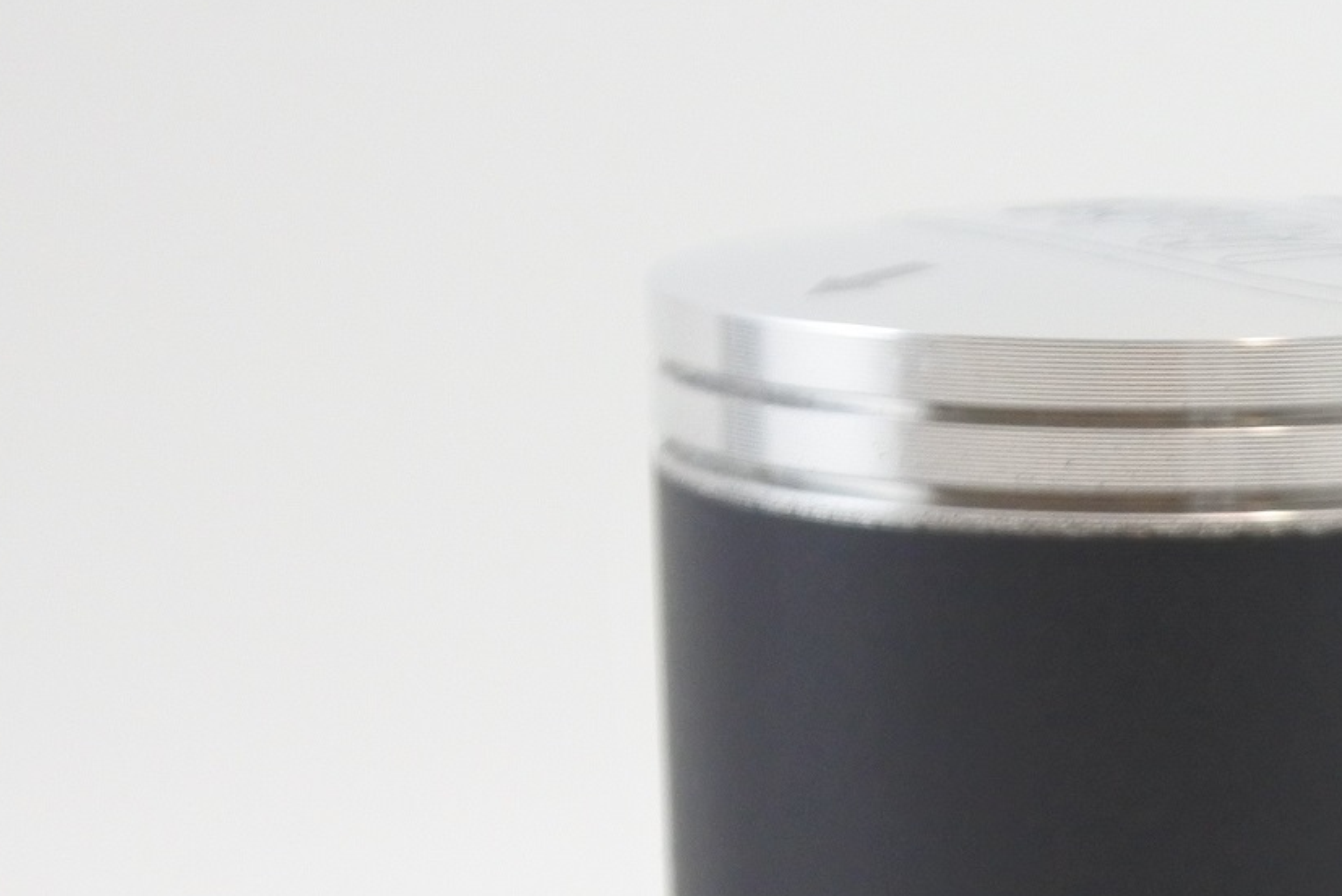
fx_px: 4549
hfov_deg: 16.6
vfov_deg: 11.2
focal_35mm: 122
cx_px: 1204
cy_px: 838
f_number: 4.8
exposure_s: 1/125
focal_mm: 21
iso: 640
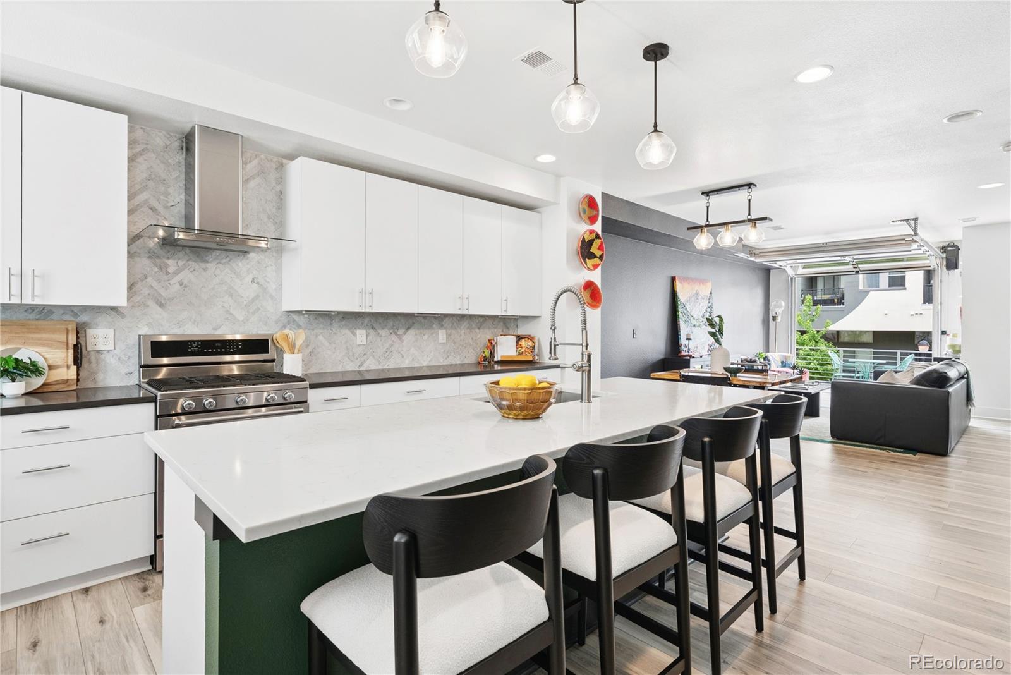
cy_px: 338
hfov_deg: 93.3
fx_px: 478
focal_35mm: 17
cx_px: 506
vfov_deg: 70.5
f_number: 8
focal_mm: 17
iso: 640
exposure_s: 1/40
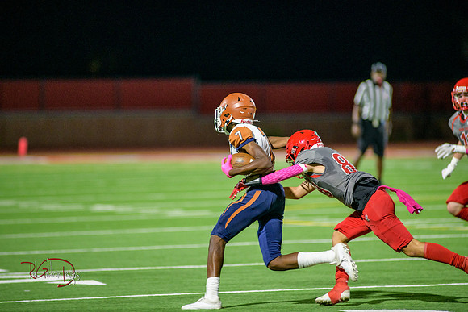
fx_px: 3901
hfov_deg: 6.9
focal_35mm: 300
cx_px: 234
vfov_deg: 4.6
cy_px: 156
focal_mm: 300
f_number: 2.8
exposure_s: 1/500
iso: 2000
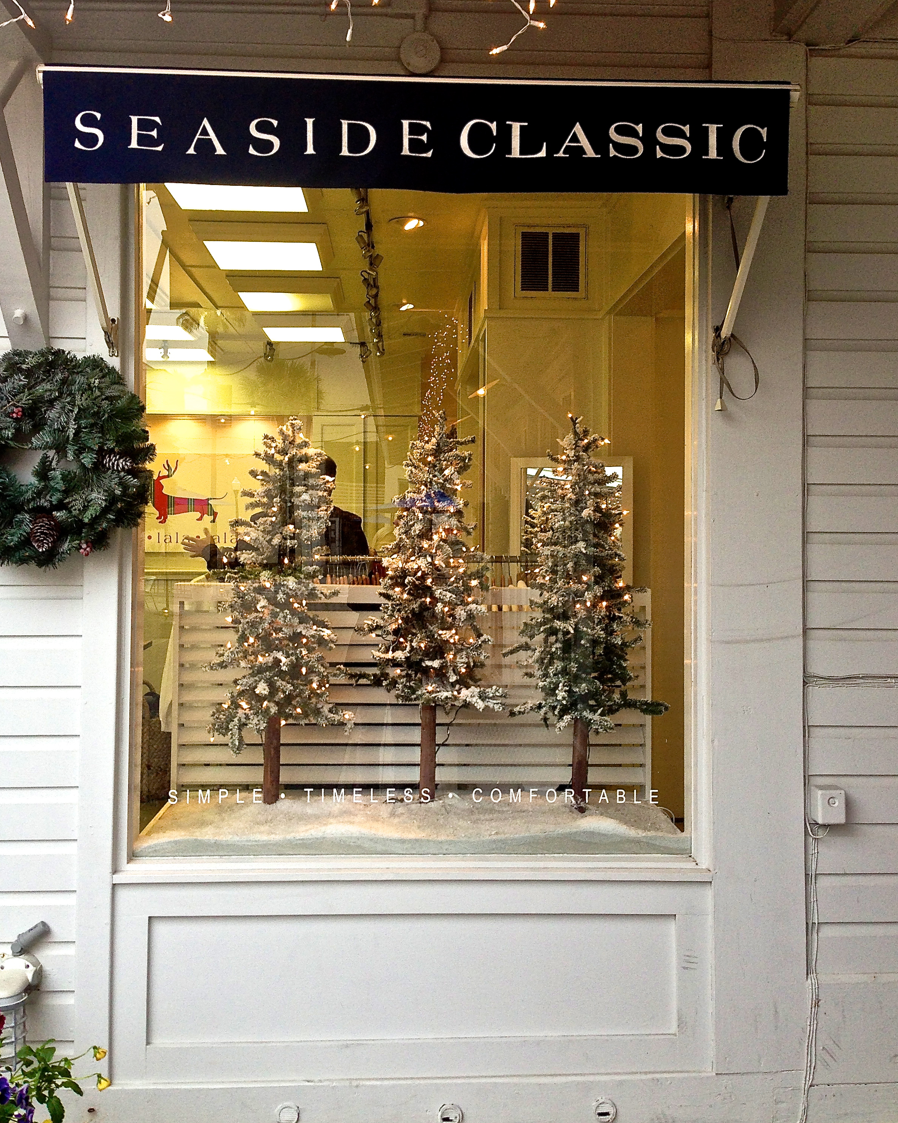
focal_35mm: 35
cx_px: 447
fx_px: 1163
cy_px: 520
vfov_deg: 51.5
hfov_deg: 42.2
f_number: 2.4
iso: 64
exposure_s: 1/40
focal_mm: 4.13
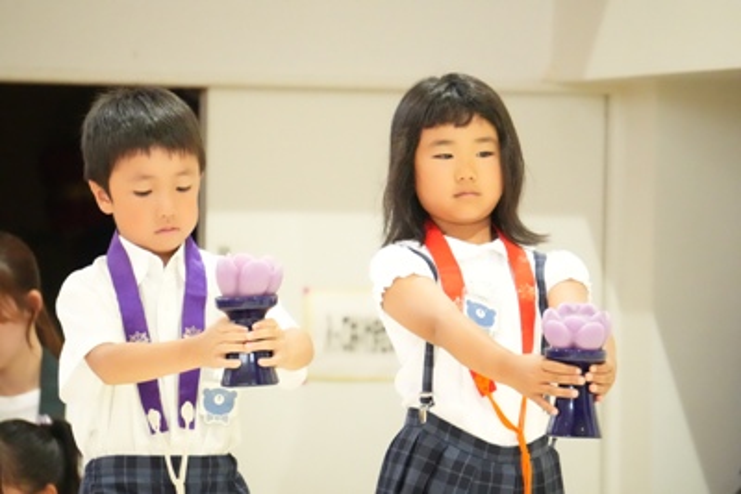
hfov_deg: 6.5
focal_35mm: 315
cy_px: 247
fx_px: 6486
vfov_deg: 4.4
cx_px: 370
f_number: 6.3
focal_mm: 210
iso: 12800
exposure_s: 1/250
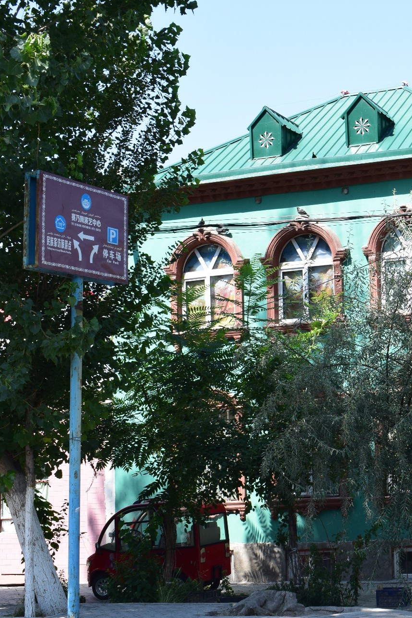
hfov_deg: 17.8
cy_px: 304
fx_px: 1267
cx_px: 460
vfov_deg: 27.4
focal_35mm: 74
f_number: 10
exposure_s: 1/250
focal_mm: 31
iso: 400
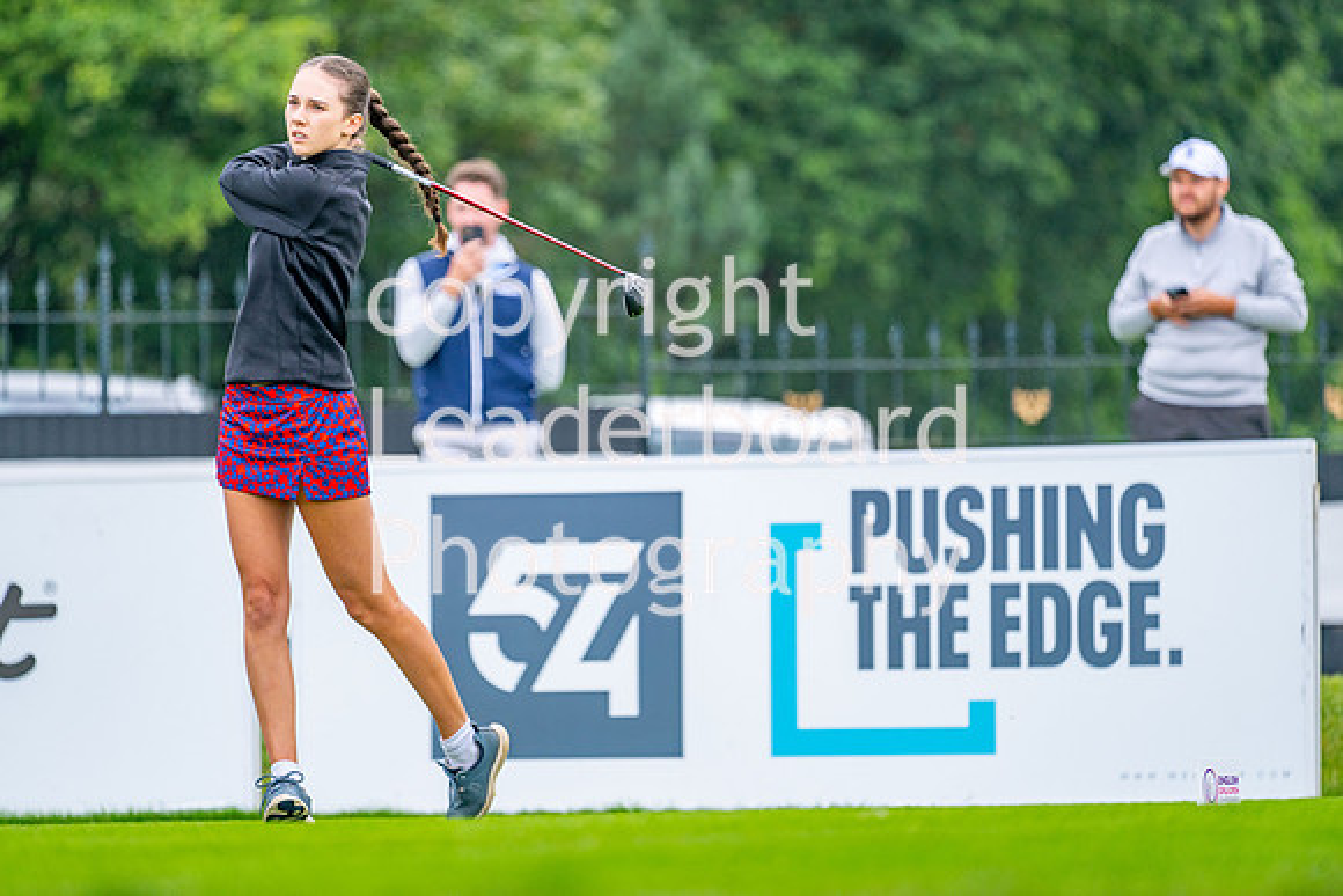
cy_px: 448
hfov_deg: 6.9
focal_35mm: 300
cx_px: 672
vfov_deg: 4.6
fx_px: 11194
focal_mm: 300
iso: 400
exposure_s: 1/2000
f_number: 4.5
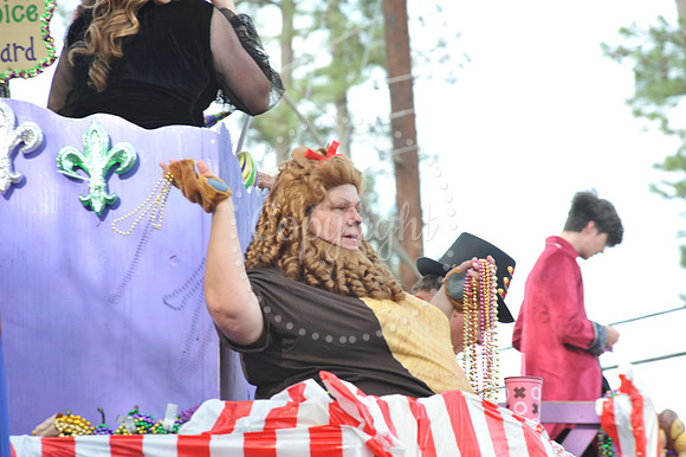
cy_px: 228
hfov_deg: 10.3
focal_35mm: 200
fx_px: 3809
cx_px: 343
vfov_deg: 6.9
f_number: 9
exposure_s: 1/80
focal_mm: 200
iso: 250
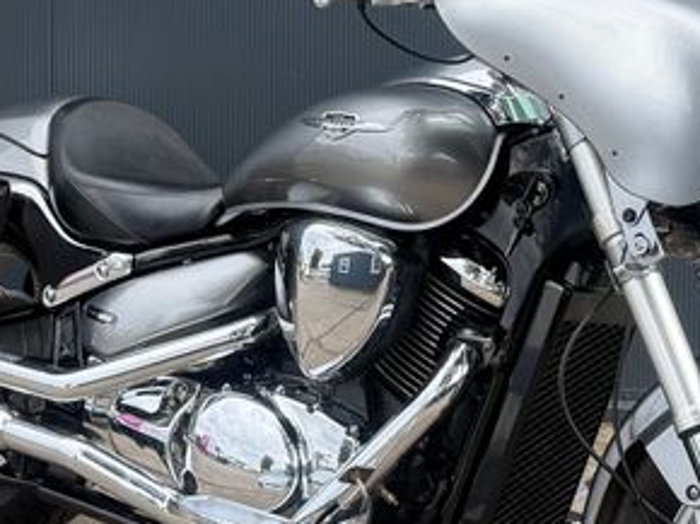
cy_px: 338
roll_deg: -0.6
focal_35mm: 53
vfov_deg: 27.4
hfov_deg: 36.2
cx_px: 362
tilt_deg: -4.1
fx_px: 1071
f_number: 1.78
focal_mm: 6.76
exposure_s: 1/898
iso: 100
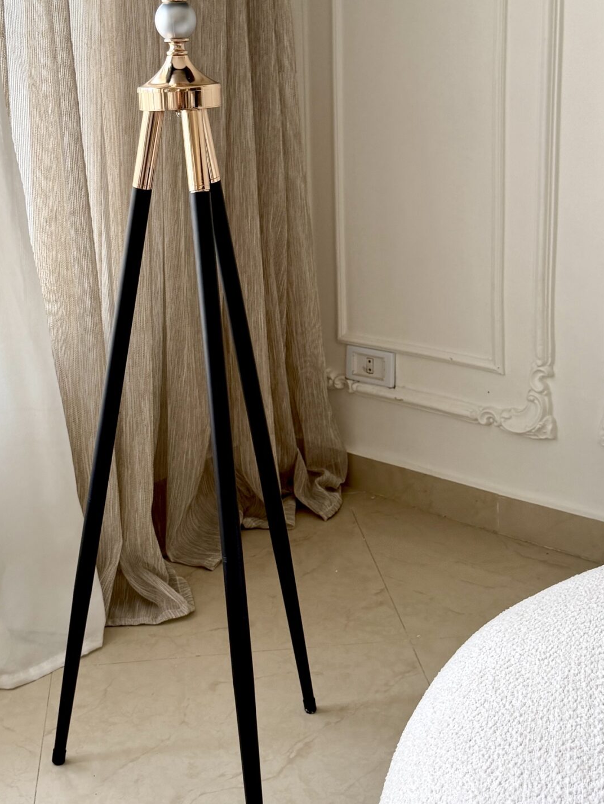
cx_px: 214
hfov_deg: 33.4
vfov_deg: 43.1
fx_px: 1000
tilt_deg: -12.2
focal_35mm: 43
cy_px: 251
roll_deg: -1.0
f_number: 1.78
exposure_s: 1/252
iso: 100
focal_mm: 6.76
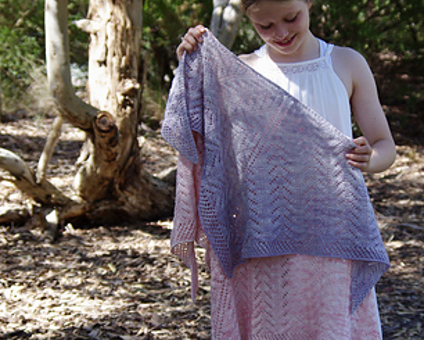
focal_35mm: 115
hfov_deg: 16.7
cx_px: 290
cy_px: 189
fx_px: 1444
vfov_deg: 13.4
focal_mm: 50
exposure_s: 1/200
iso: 200
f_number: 5.6
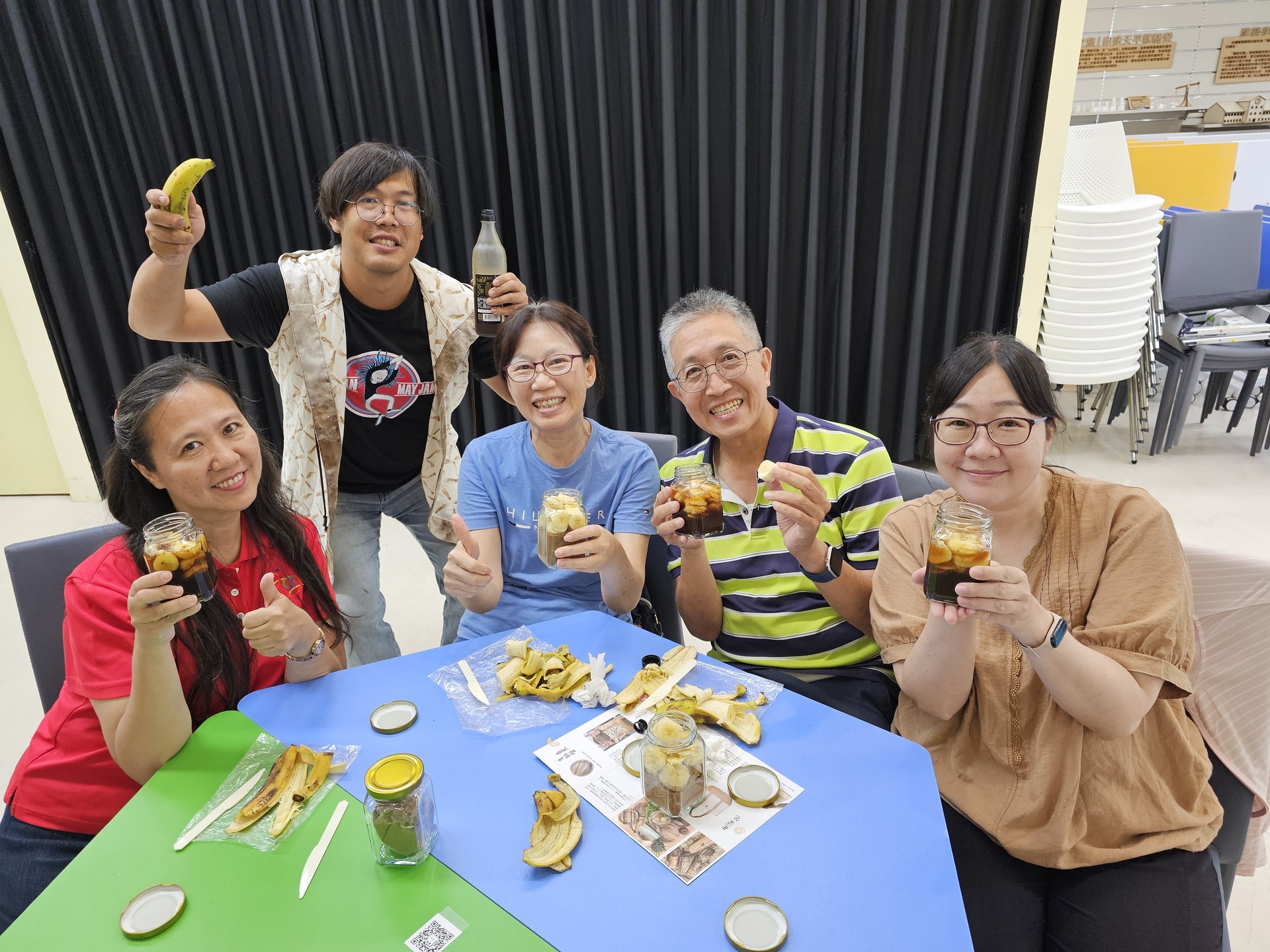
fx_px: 844
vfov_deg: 58.9
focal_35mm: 23
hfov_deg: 73.9
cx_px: 635
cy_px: 476
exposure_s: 1/120
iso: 250
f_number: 1.7
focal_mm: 6.3
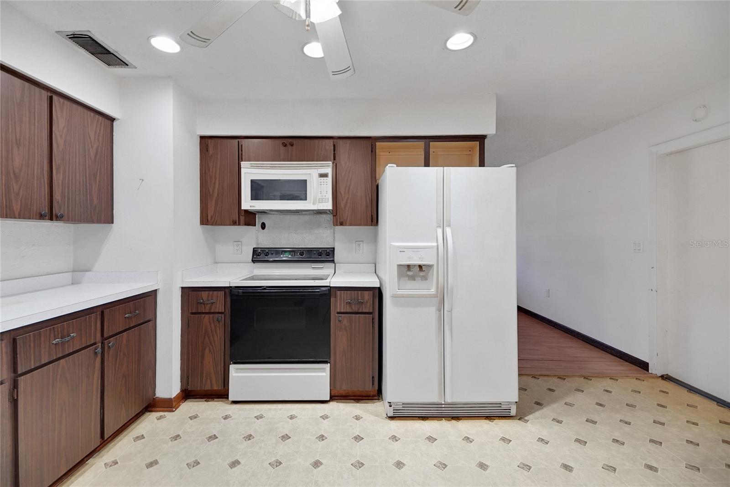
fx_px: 304
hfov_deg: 100.4
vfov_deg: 77.3
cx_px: 365
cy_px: 244
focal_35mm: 15
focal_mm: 10
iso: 1000
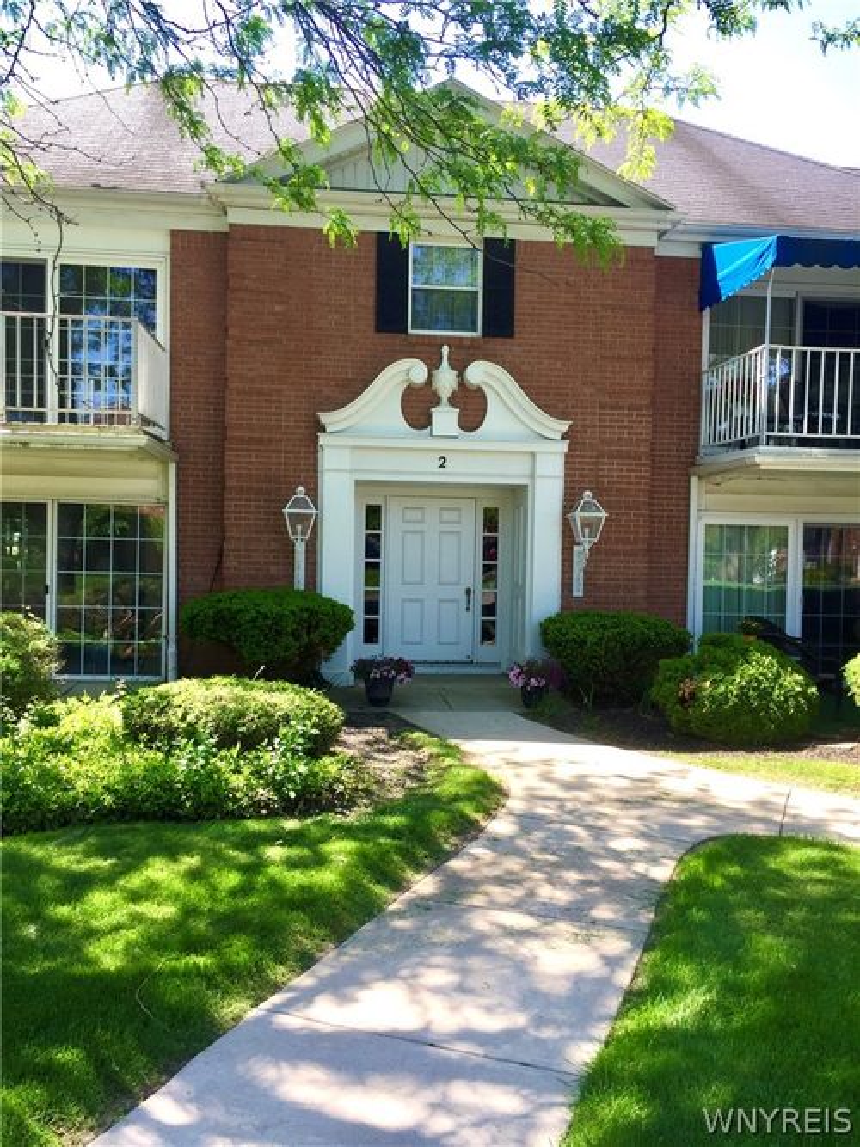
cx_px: 430
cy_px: 574
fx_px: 961
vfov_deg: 61.7
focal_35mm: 29
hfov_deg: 48.2
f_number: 2.2
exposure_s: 1/465
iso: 32
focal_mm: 4.15
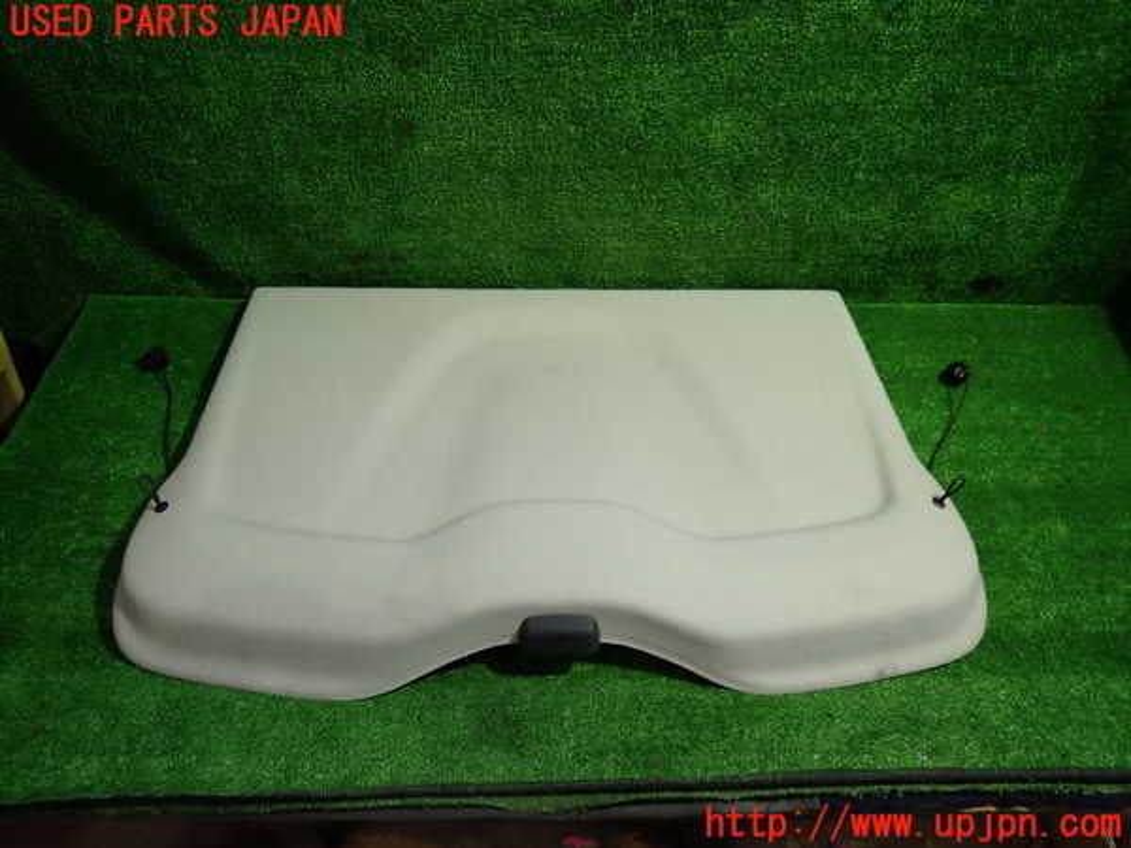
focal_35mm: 25
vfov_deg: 54.9
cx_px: 566
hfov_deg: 69.4
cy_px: 424
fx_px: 817
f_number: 2
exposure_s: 1/60
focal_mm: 4.5
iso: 200
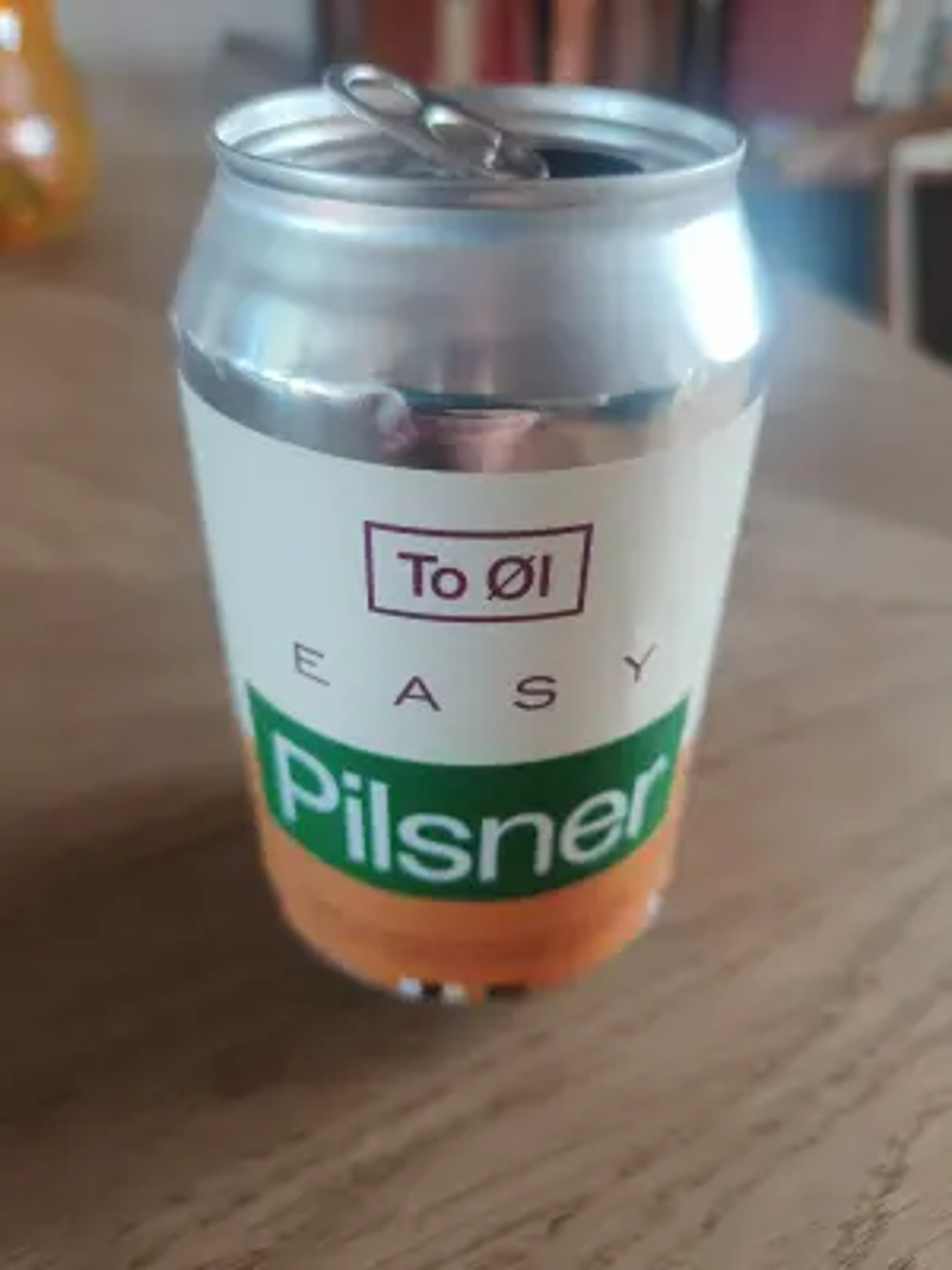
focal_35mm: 24
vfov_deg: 71.6
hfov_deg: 56.8
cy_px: 635
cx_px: 476
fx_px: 880
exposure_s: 1/50
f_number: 3.2
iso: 125
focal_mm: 5.59
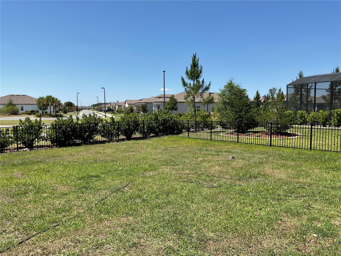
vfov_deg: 48.2
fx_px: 286
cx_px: 170
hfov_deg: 61.7
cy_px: 128
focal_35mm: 29
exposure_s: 1/1848
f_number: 1.8
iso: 16
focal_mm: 3
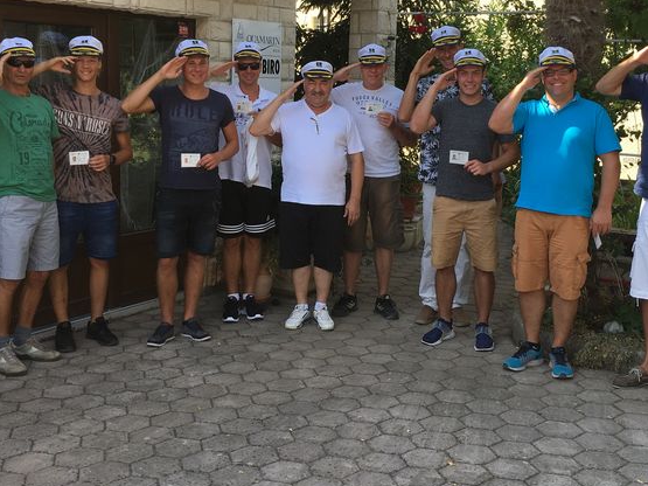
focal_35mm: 47
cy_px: 166
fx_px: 880
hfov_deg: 40.4
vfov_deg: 30.7
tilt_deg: -6.0
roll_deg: -1.2
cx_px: 336
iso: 25
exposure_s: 1/411
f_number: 2.2
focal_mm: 4.15
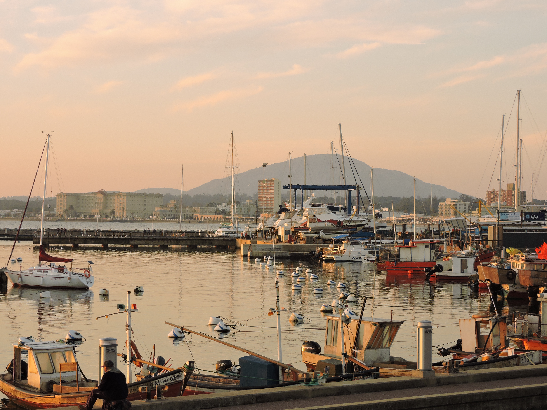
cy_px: 205
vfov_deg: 17.4
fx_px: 1343
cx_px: 274
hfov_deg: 23.0
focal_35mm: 85
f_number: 4.5
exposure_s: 1/125
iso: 100
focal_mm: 15.2
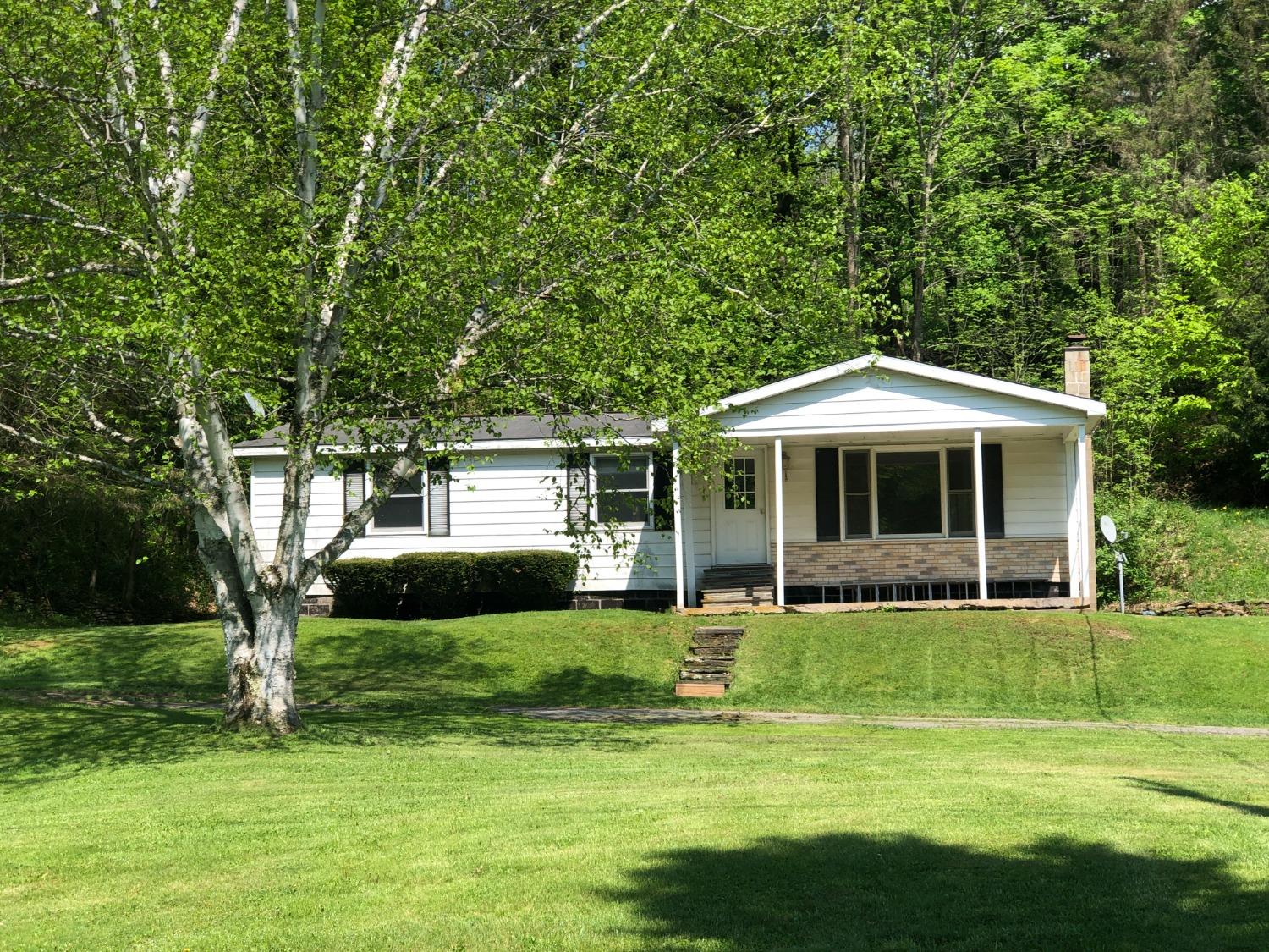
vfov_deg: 25.7
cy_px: 476
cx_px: 634
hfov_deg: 33.8
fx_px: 2090
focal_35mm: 57
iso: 20
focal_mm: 6.6
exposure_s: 1/415
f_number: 2.8
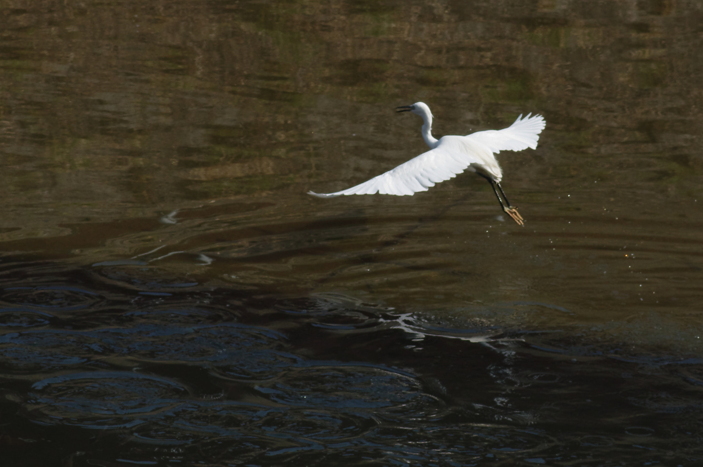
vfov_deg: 9.1
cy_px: 234
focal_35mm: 150
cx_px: 352
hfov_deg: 13.7
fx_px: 2927
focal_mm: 100
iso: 1250
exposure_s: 1/2000
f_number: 7.1
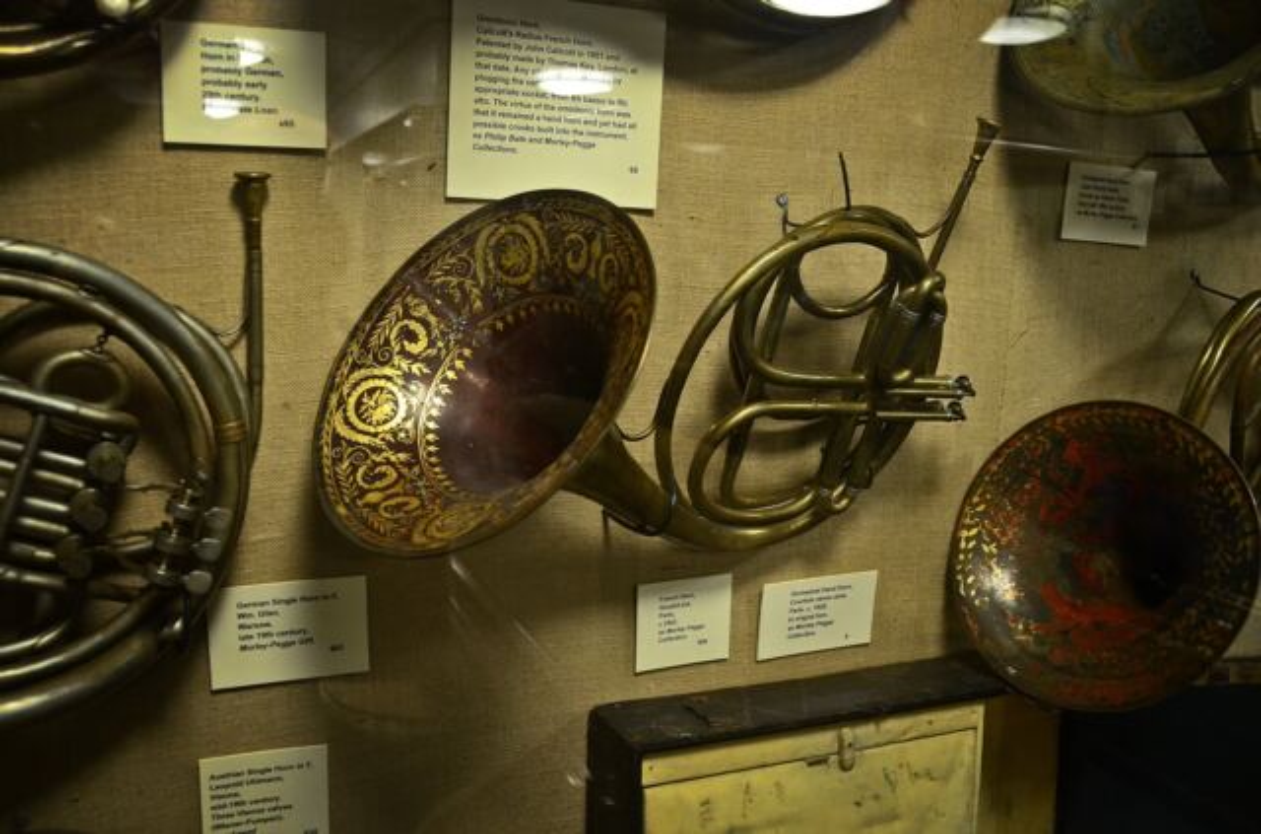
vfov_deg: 43.4
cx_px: 630
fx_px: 1048
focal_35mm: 30
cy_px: 417
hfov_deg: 62.1
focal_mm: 20
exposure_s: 1/20
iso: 800
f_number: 3.5
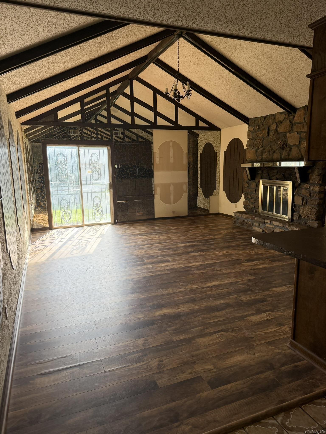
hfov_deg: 56.8
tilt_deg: -10.4
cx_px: 163
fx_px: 301
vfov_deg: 71.6
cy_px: 217
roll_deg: +0.9
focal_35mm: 24
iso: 200
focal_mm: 6.76
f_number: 1.78
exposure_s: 1/226
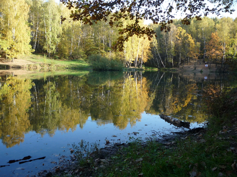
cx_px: 118
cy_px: 88
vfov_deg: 44.2
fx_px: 219
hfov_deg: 56.8
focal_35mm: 32
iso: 100
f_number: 4
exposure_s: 1/100
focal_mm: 5.2
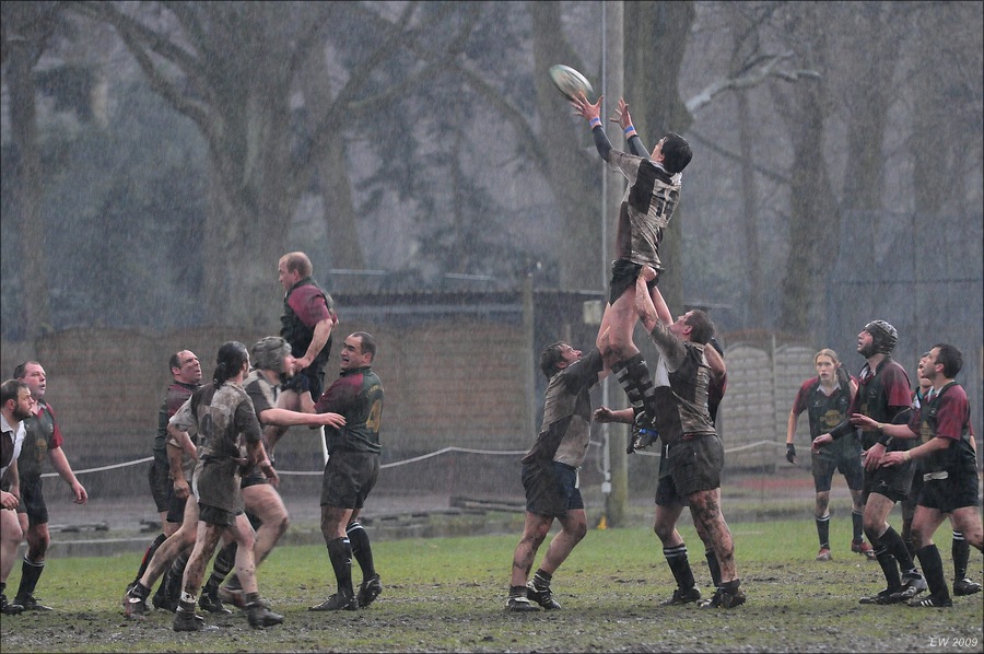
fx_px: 9829
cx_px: 492
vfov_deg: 3.8
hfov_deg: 5.7
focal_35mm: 360
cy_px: 327
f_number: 4
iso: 2000
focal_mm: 240
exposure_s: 1/160
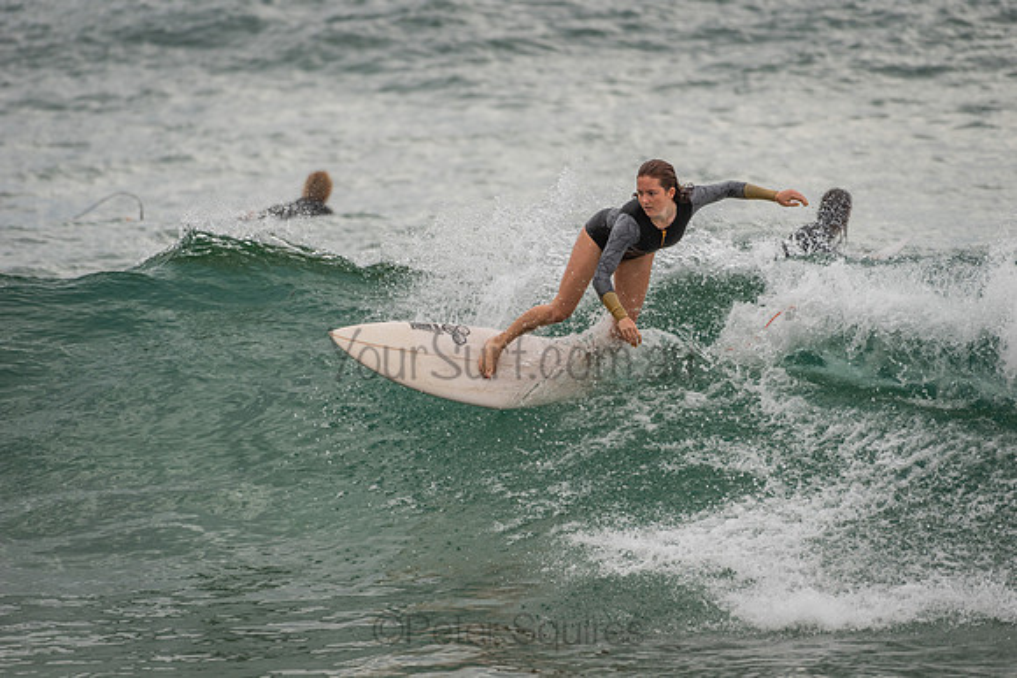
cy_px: 339
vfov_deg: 2.8
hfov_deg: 4.1
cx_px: 508
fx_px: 14128
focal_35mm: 500
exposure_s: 1/2000
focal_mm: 500
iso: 280
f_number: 5.6
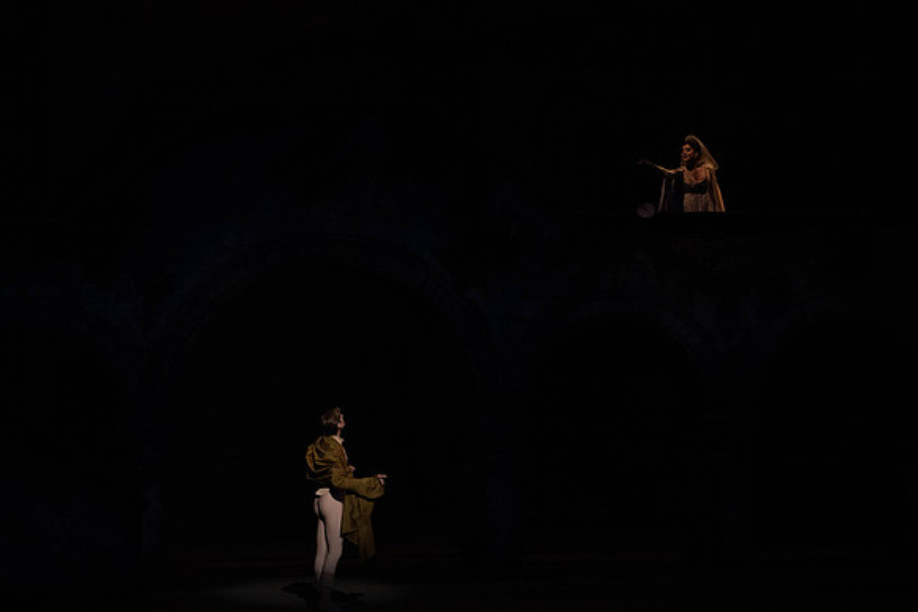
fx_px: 4310
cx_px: 459
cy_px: 306
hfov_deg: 12.2
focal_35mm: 169
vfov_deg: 8.1
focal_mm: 169
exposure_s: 1/250
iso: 8000
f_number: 5.6
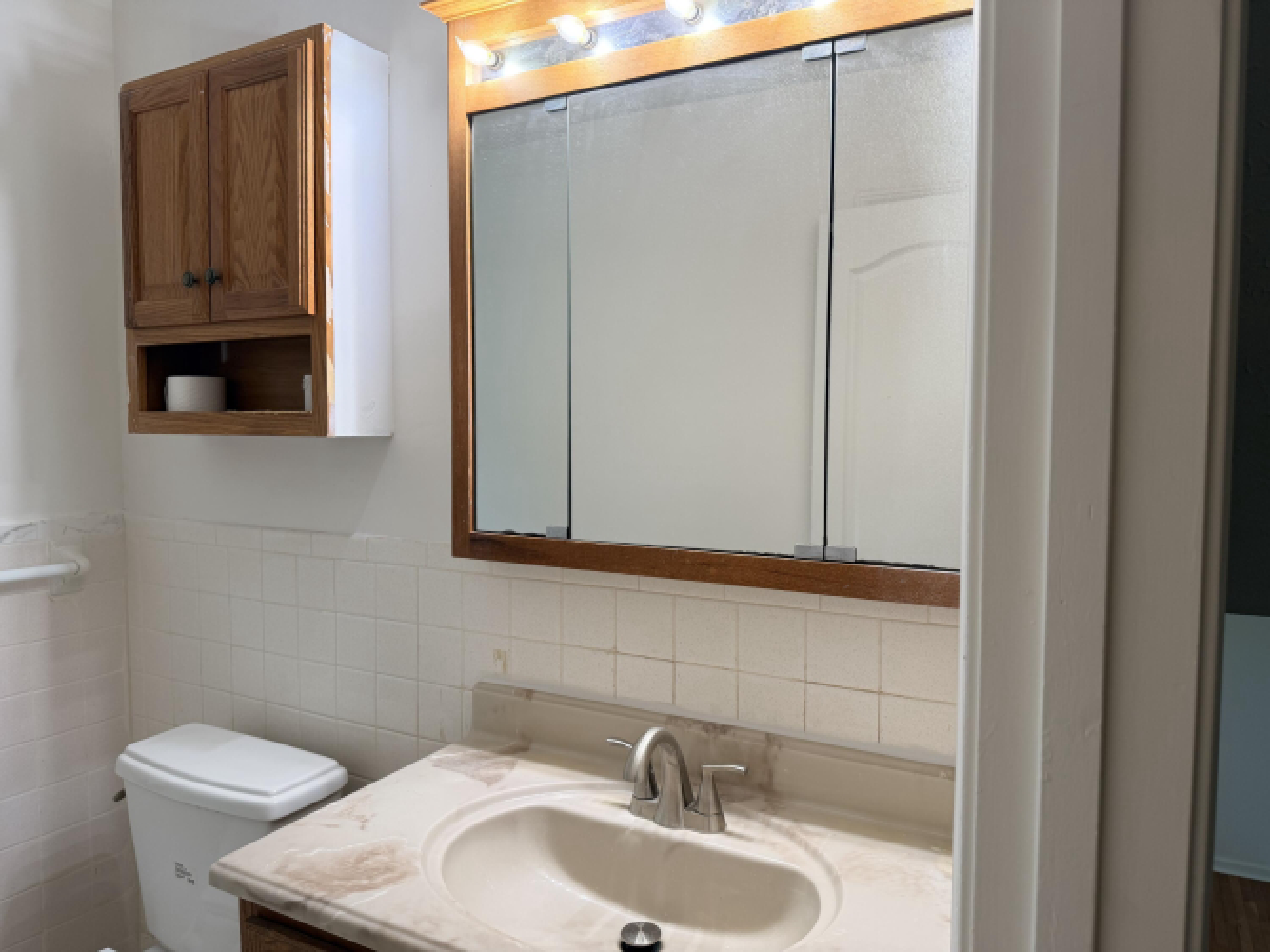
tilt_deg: -3.3
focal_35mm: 24
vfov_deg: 56.8
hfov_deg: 71.6
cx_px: 635
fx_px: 880
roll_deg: +0.0
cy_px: 476
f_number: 1.78
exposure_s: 1/120
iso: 125
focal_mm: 6.76
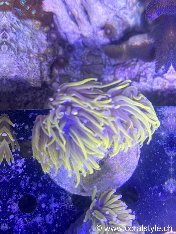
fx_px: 258
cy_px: 117
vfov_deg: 49.0
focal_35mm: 38
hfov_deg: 37.7
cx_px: 88
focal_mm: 6.86
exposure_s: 1/100
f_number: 1.78
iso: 160
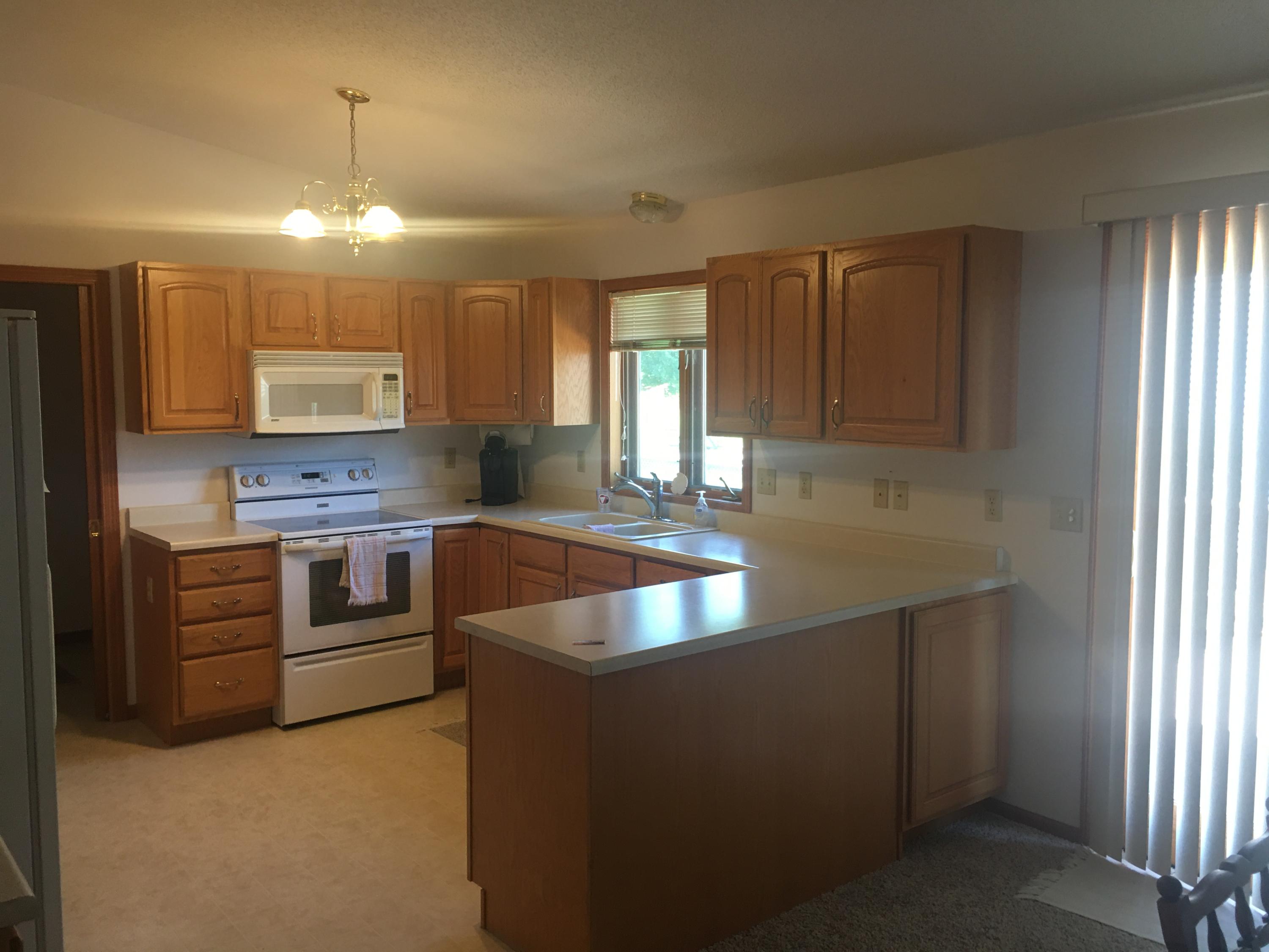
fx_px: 1063
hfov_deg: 61.7
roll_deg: +1.0
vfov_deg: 48.2
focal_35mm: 29
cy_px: 476
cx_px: 634
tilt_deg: -3.9
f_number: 2.2
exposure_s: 1/15
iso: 32
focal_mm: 4.15
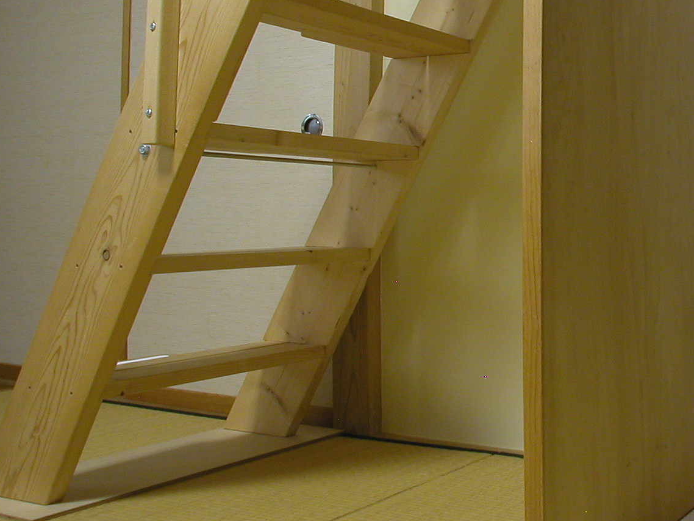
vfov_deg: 23.2
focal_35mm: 63
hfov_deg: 28.7
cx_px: 704
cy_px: 183
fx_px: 1263
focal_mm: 7.1
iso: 100
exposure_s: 1/4
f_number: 2.8
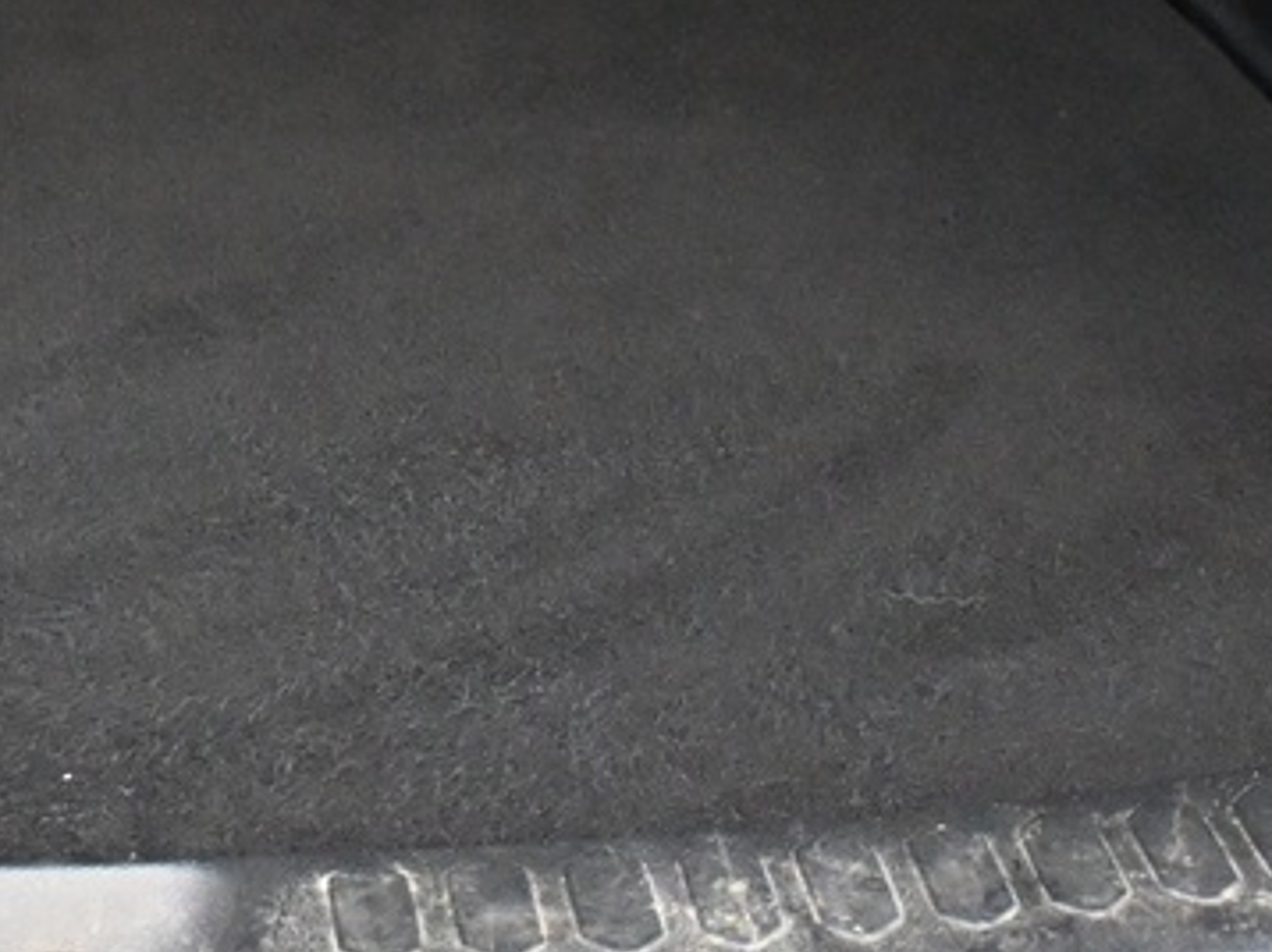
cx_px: -107
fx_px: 7317
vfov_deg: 7.3
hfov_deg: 9.8
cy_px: -526
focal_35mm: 199
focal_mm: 30.5
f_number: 4.8
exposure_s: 1/80
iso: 3200
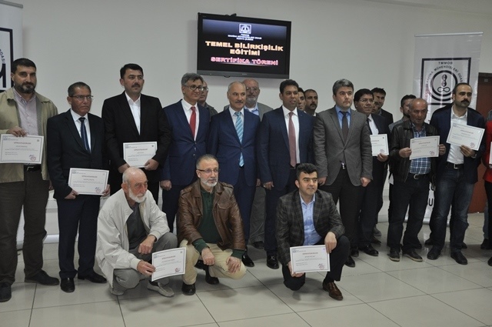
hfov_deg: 51.3
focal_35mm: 38
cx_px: 246
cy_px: 164
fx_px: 512
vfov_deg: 35.4
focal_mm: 25
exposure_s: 1/60
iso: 800
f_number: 3.8
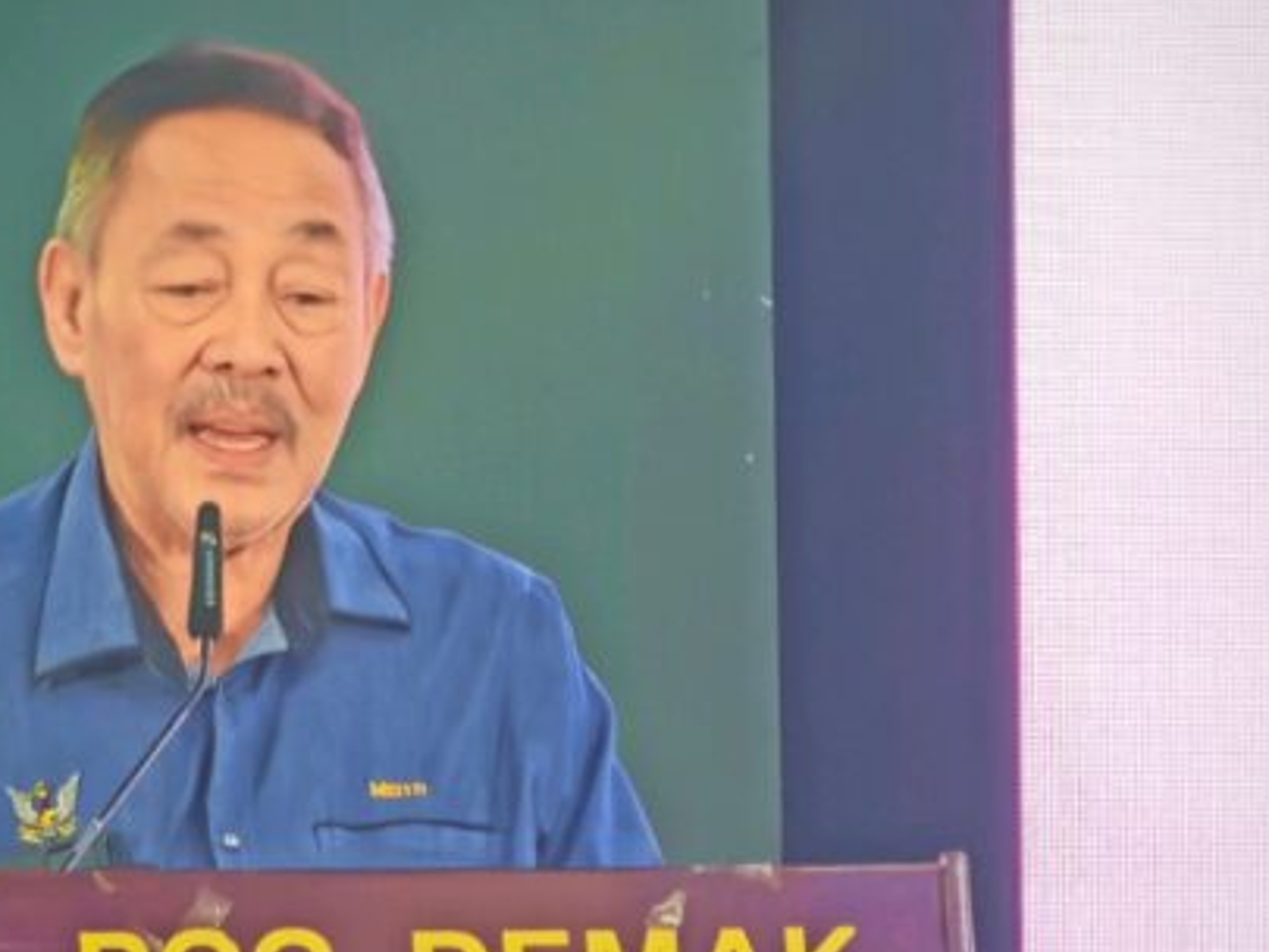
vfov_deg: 2.2
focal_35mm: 669
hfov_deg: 3.0
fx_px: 24532
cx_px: 548
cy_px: 579
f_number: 2.6
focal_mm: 15.38
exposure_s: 1/60.2
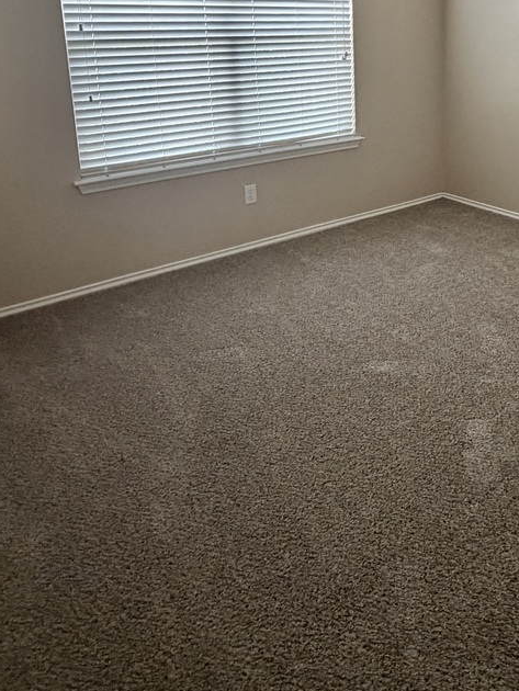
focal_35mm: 24
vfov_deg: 63.7
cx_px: 386
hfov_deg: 54.3
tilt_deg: -6.4
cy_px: 115
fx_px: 479
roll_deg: +1.9
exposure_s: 1/60
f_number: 2.2
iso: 320
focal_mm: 2.22
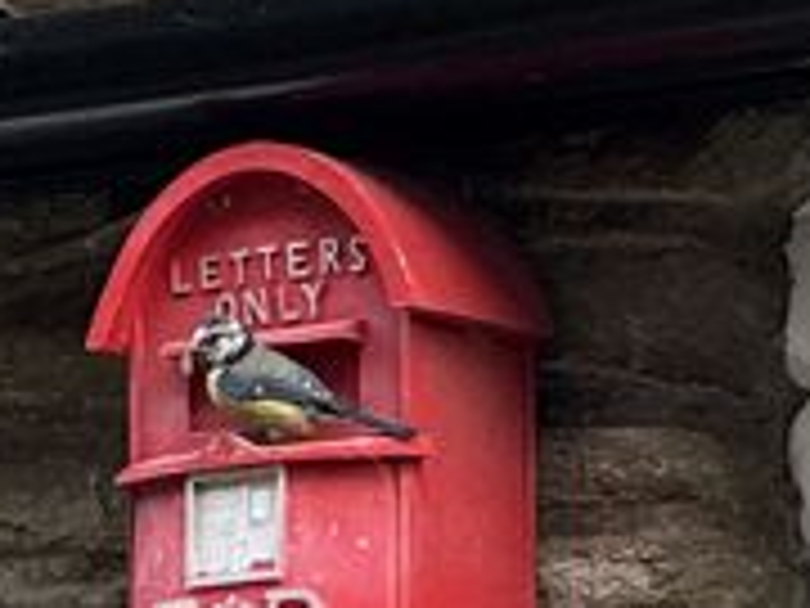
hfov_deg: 13.5
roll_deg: -4.1
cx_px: 274
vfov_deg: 10.2
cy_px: 392
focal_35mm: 146
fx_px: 3416
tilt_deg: +9.5
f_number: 2.8
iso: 100
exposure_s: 1/121
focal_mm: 9
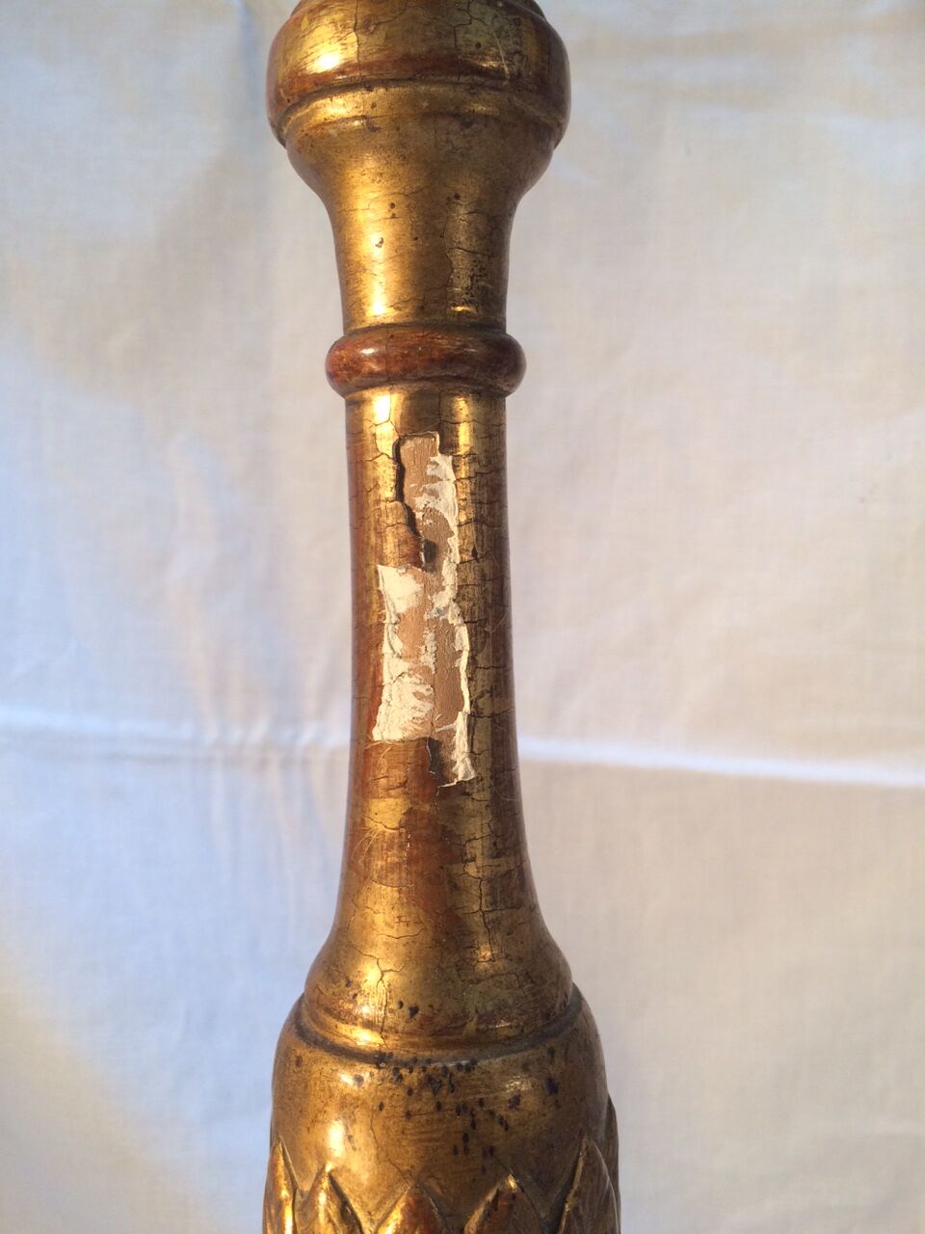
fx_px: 1033
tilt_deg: -2.1
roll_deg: +1.6
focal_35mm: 29
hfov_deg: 48.2
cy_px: 617
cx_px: 462
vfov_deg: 61.7
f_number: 2.2
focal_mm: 4.15
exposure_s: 1/100
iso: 64
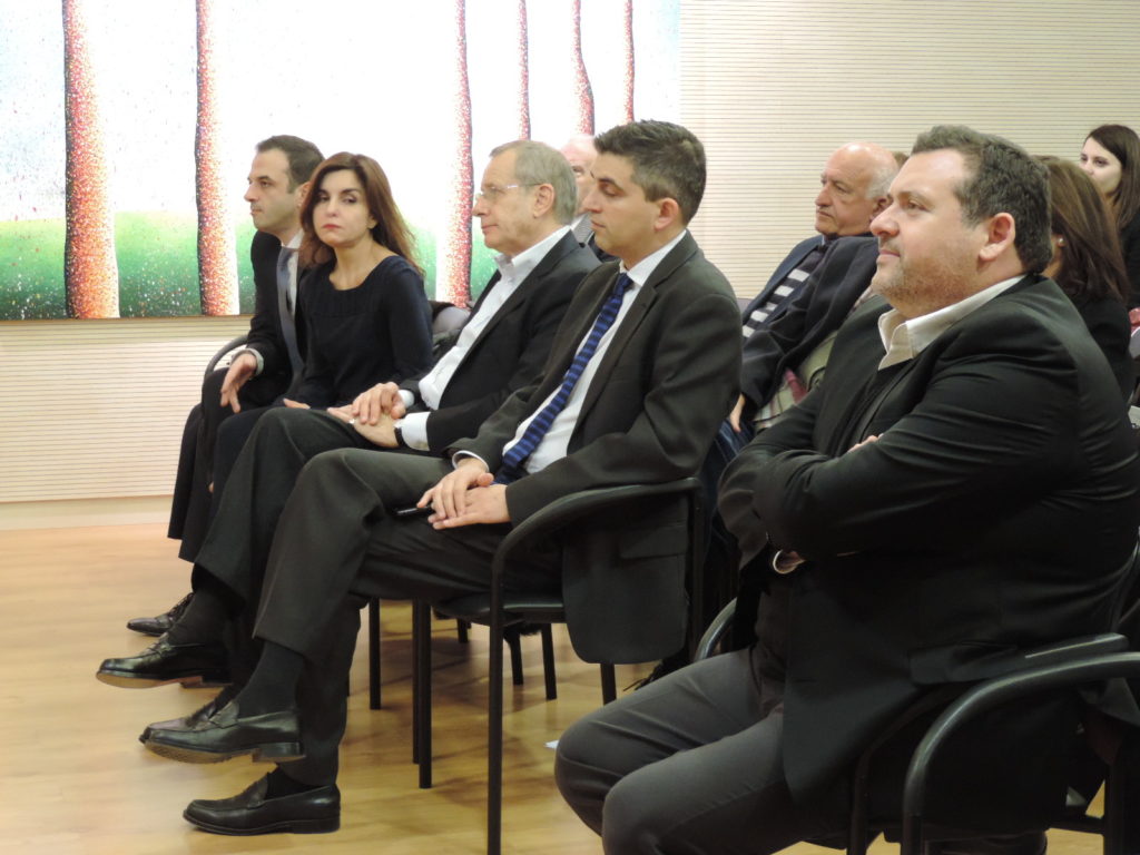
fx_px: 2470
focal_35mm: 75
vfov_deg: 19.6
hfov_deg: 26.0
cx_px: 570
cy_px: 428
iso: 800
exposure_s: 1/10
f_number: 3.9
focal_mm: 13.3
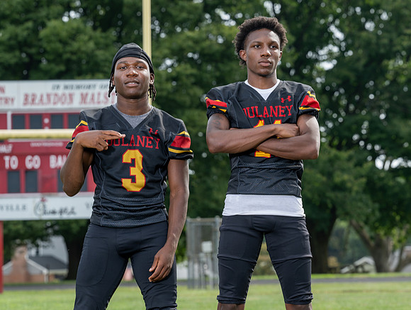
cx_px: 271
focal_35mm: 159
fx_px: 1890
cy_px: 173
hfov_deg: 12.4
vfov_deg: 9.4
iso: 100
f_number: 5.6
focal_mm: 115
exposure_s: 1/160
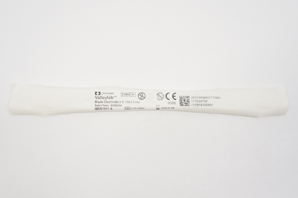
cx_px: 149
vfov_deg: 35.4
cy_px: 99
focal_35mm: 38
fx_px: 310
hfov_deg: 51.3
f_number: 6.3
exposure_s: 1/60
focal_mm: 25
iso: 400
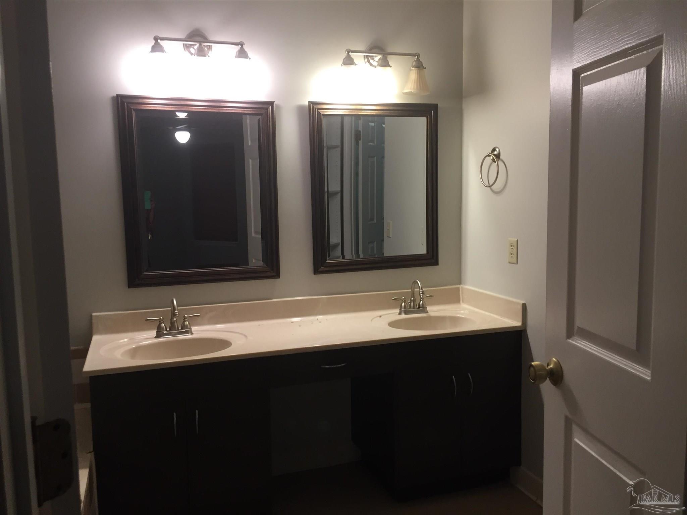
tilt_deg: -4.3
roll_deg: +0.3
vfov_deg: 48.2
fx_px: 576
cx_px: 344
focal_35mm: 29
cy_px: 258
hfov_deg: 61.7
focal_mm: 4.15
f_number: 2.2
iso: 40
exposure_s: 1/30
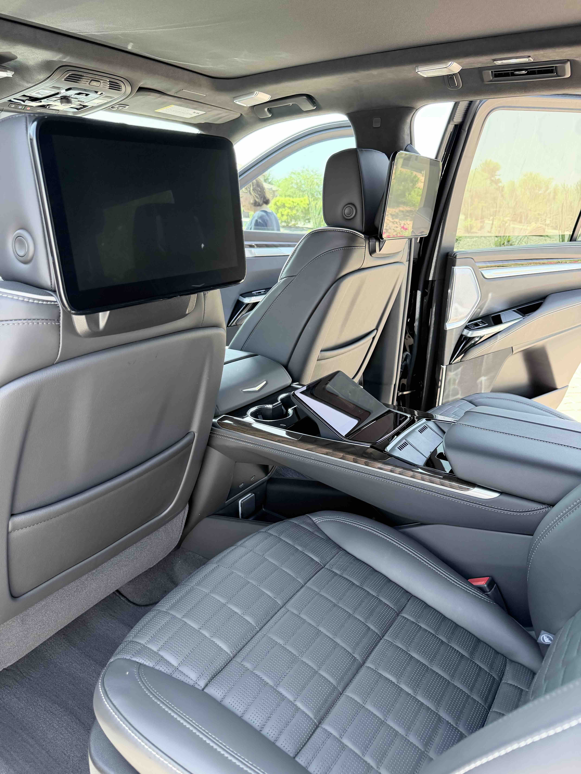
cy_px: 387
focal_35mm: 24
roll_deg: -0.5
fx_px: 537
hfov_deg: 56.8
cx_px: 290
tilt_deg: -20.0
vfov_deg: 71.6
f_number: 1.78
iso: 200
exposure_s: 1/209
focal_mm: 6.76
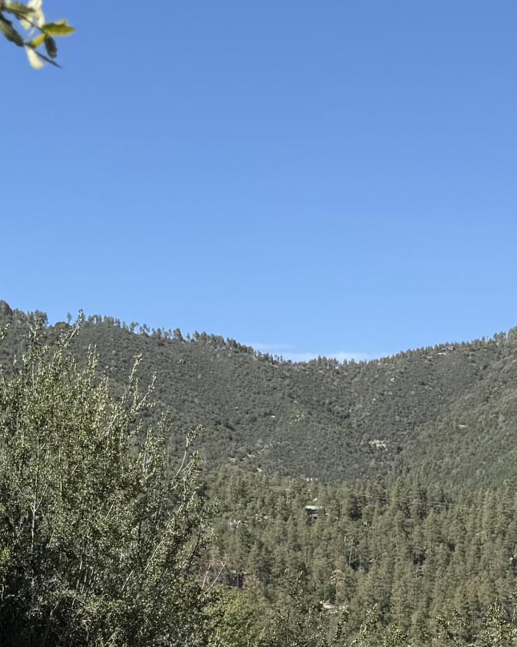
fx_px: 1665
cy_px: 679
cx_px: 423
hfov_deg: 17.5
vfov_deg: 21.1
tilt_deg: -3.2
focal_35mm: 87
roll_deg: -0.4
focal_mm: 6.76
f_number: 1.78
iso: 80
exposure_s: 1/3584
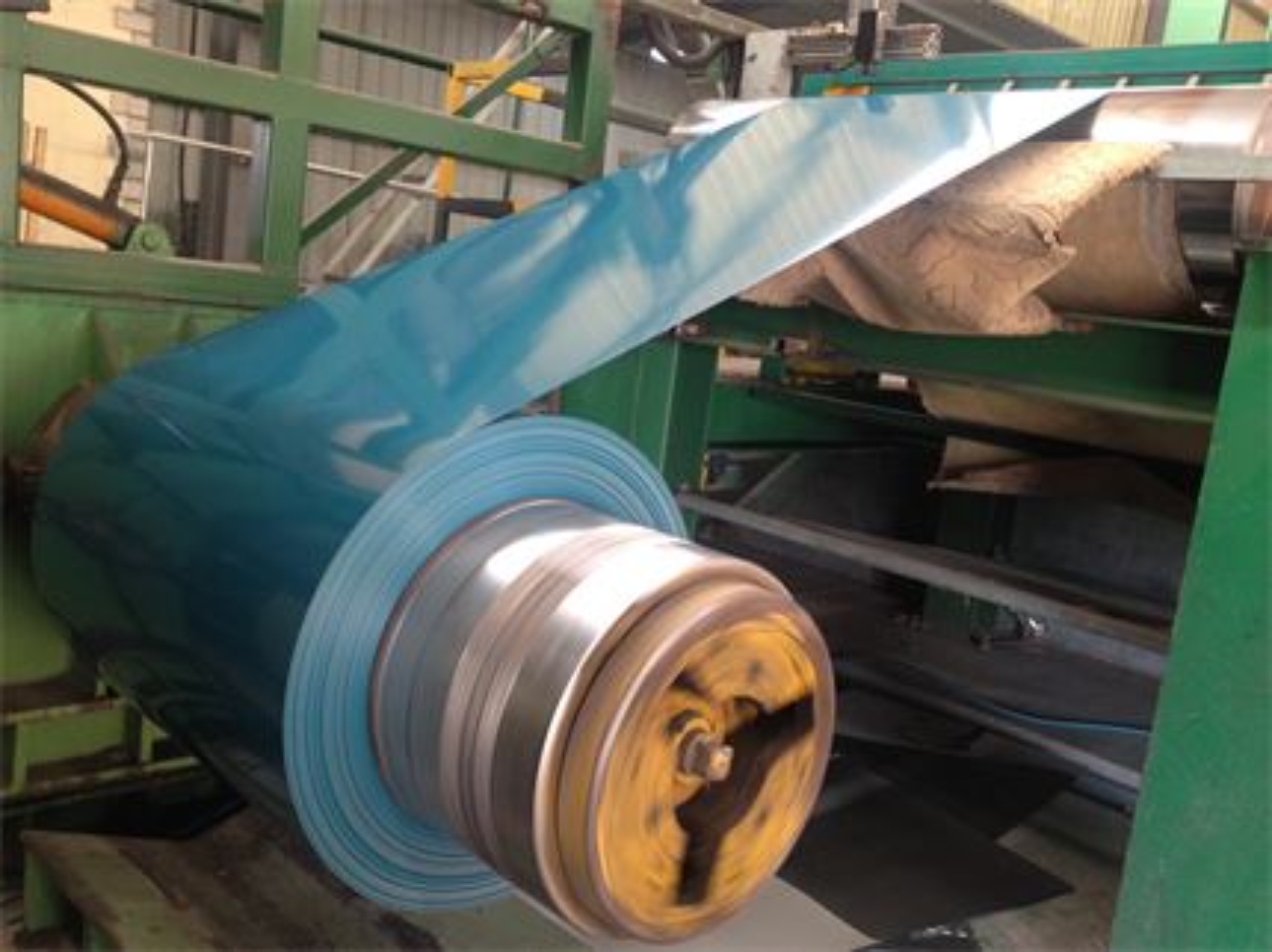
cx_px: 636
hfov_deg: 52.7
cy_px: 476
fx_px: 1285
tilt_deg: -9.3
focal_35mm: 35
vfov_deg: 40.7
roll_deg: -6.1
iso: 160
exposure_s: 1/20
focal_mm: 4.28
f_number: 2.4
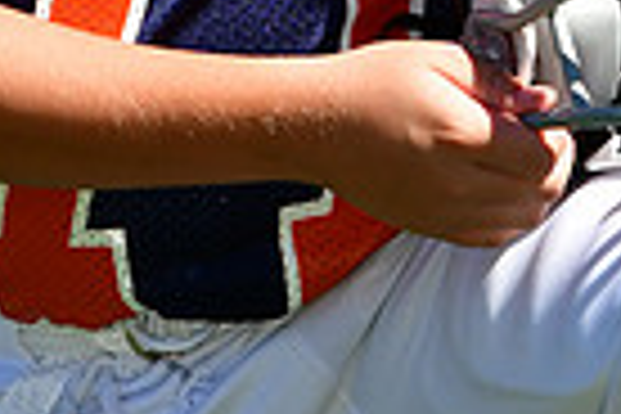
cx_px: 380
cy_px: -495
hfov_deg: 2.7
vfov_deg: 1.8
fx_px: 13040
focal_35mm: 756
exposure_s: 1/3200
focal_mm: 120
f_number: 4.5
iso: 400
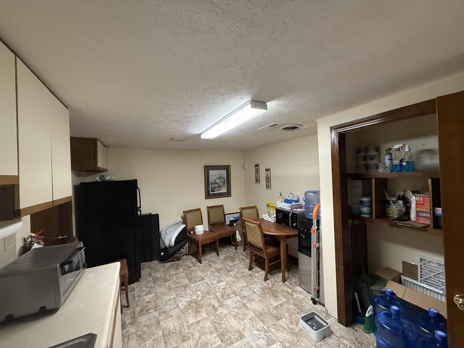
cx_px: 232
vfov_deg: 85.7
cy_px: 174
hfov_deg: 102.1
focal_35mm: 14
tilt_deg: +0.9
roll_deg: +1.9
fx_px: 188
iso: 320
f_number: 2.2
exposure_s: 1/60
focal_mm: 2.22
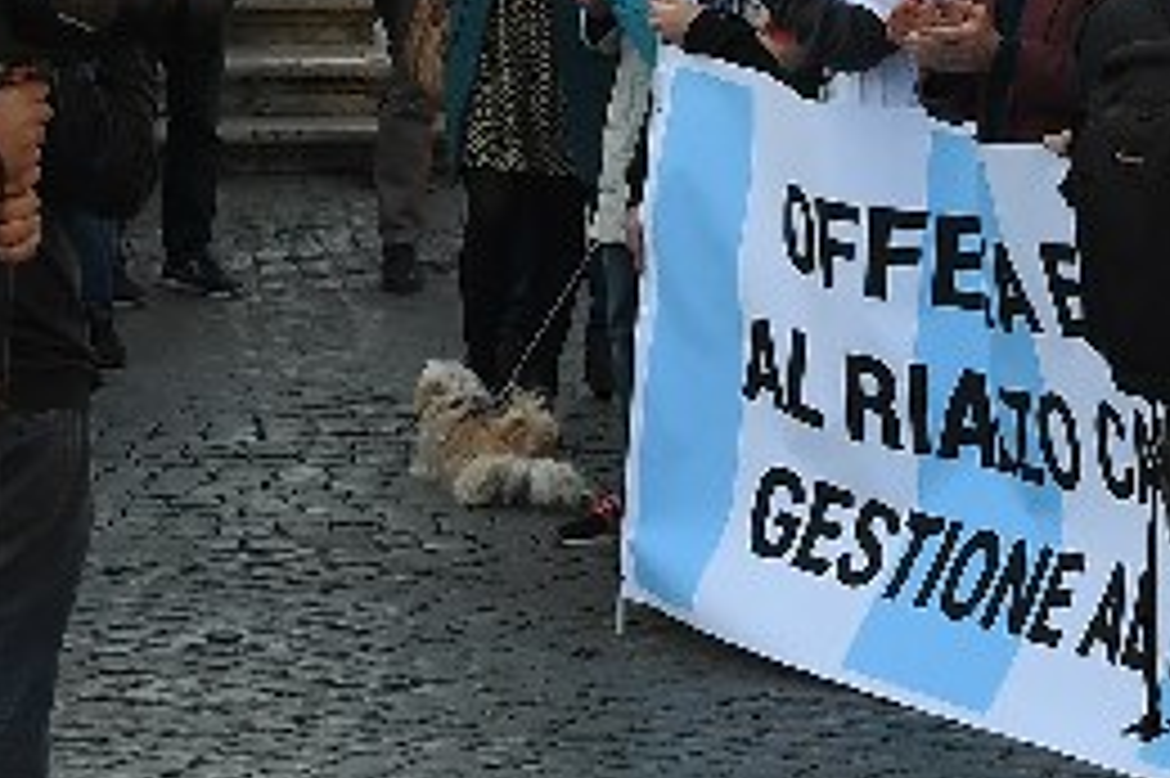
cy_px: -634
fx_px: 6301
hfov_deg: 10.6
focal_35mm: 194
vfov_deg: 6.9
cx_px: 882
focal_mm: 28
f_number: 7.1
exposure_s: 1/250
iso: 280
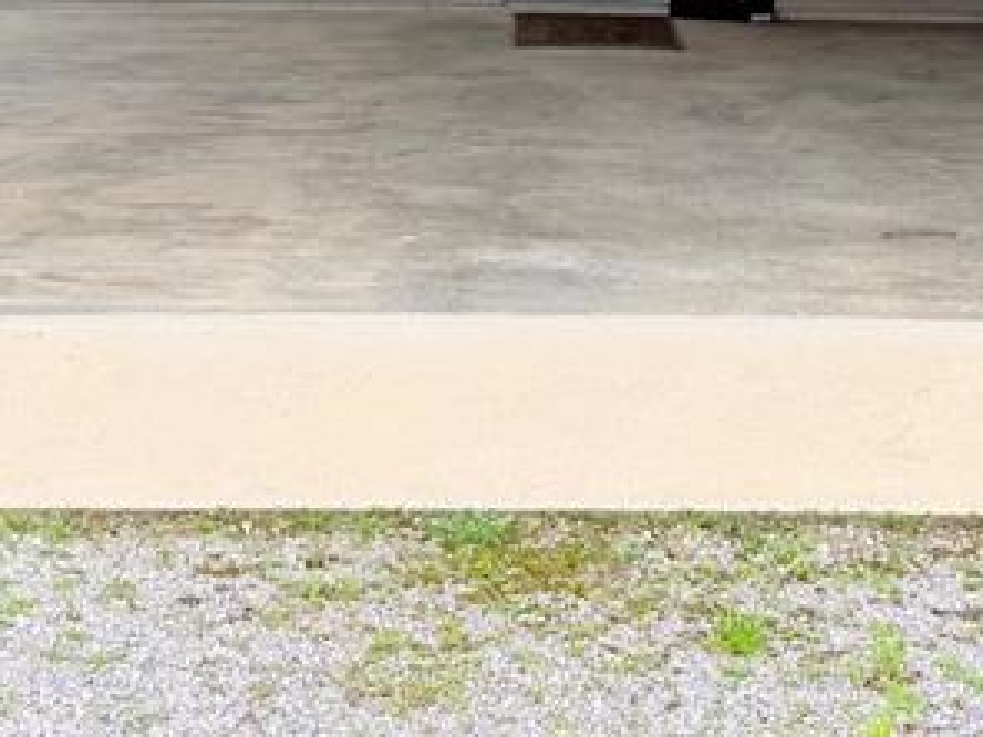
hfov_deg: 23.6
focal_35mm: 83
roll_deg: -1.6
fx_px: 2357
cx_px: 478
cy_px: -219
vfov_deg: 16.8
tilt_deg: -0.7
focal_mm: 6.76
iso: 80
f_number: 1.78
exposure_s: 1/622
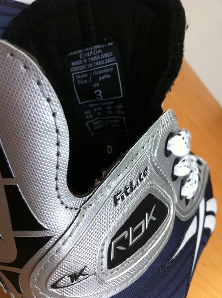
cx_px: 111
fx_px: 300
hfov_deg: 40.6
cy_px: 149
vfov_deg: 52.7
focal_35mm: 35
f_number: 2.8
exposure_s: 1/20
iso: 80
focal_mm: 3.85
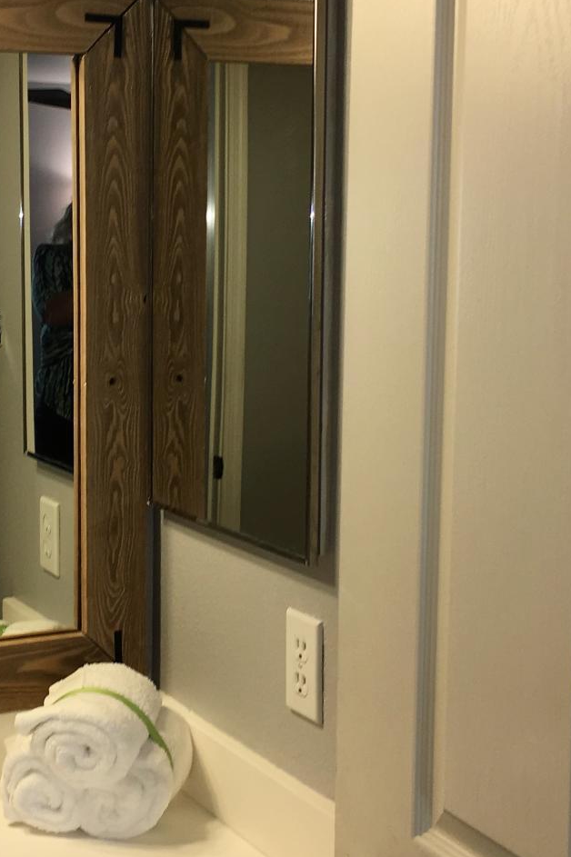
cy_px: 351
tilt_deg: -6.3
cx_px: 123
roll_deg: +0.1
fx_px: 1524
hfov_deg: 21.0
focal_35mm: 64
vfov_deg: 31.4
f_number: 2.2
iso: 25
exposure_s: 1/30
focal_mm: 4.15
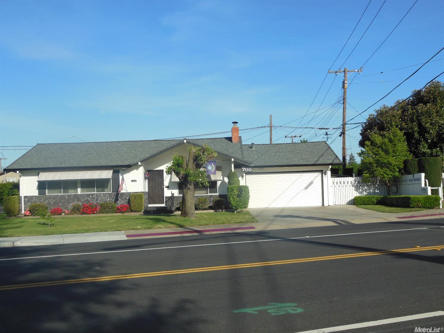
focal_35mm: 38
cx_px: 222
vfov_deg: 37.7
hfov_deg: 49.0
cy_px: 166
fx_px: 487
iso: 125
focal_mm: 6.8
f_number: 7.2
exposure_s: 1/1500
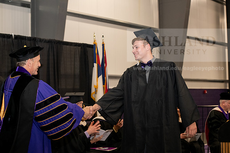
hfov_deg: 28.8
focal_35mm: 70
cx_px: 115
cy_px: 76
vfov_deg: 19.5
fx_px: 447
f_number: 5.6
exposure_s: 1/200
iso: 2500
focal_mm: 70
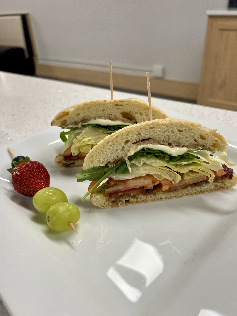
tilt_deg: -33.9
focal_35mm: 26
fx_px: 237
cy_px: 158
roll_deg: +4.1
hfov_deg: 53.1
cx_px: 118
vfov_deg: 67.3
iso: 64
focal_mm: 5.7
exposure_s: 1/120
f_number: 1.5
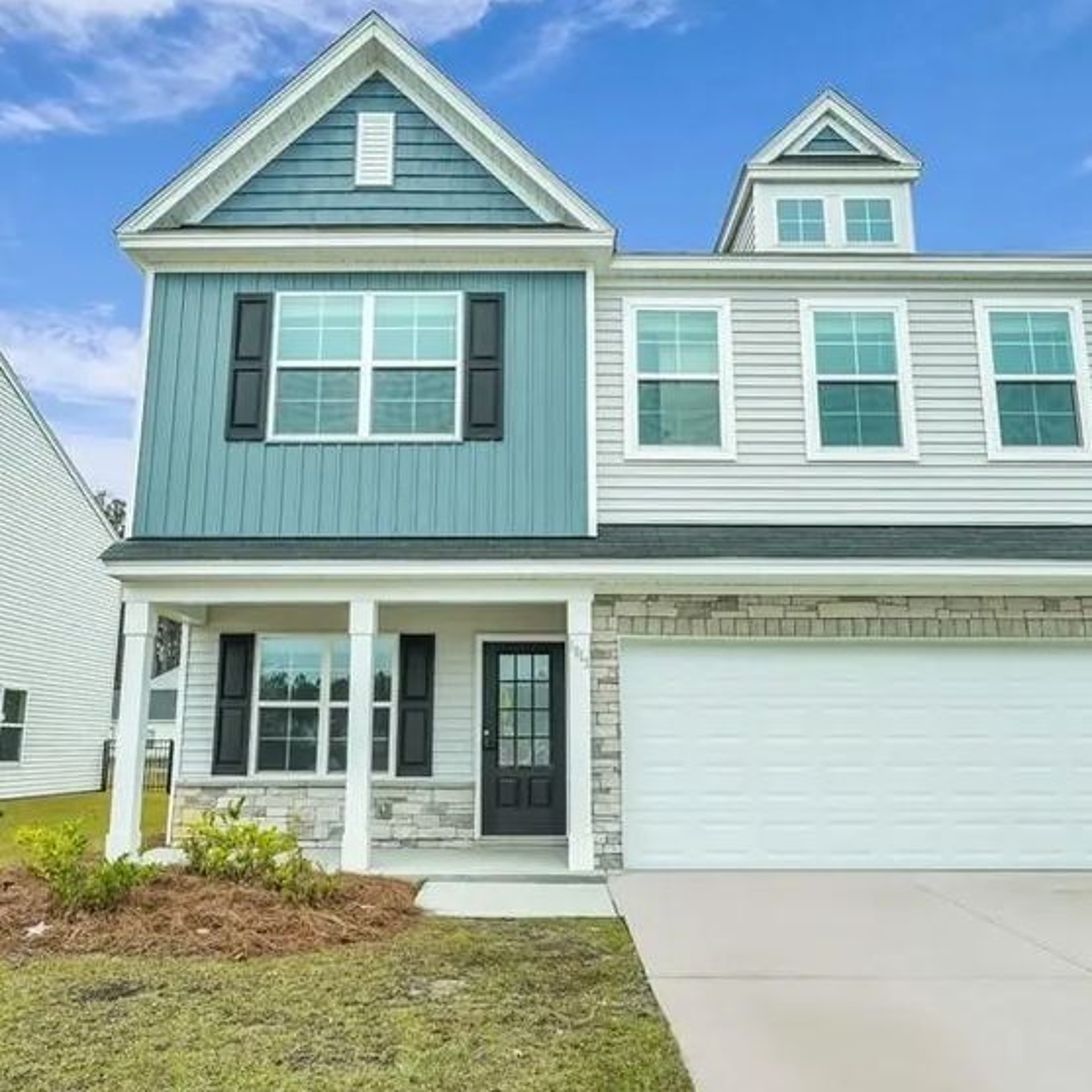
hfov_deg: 61.4
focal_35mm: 26
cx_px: 533
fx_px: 920
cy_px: 573
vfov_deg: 61.3
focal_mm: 16.5
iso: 320
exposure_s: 1/200
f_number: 9
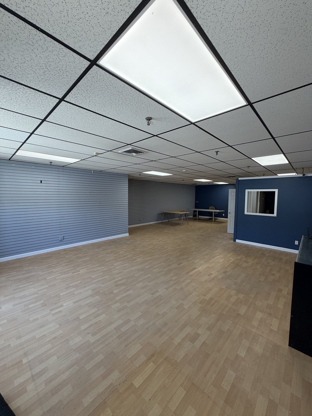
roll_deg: -0.2
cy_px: 208
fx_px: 168
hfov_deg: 85.7
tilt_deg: -4.5
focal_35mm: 14
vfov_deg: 102.1
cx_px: 156
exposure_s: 1/120
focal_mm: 2.22
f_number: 2.2
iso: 100
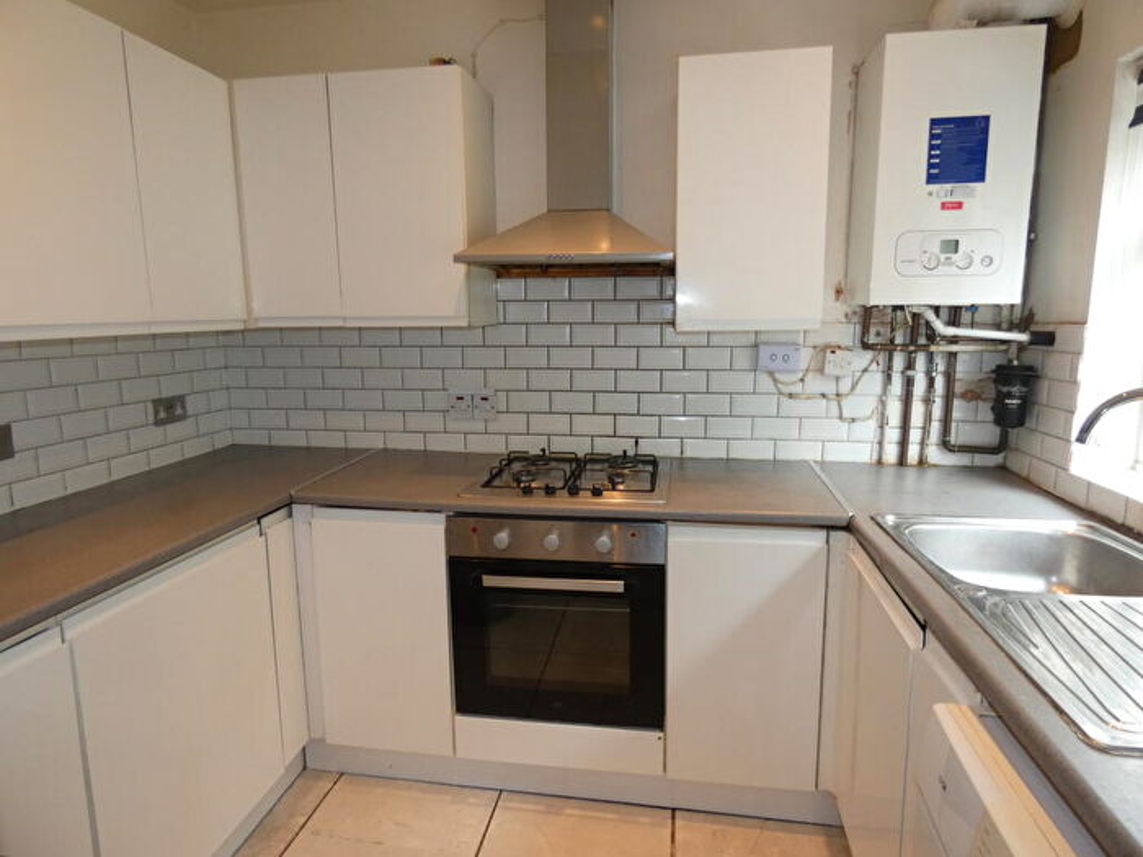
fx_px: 660
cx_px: 572
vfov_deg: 66.0
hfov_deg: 81.7
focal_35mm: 20
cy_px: 428
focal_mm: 3.6
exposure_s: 1/60
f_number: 2.8
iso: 160
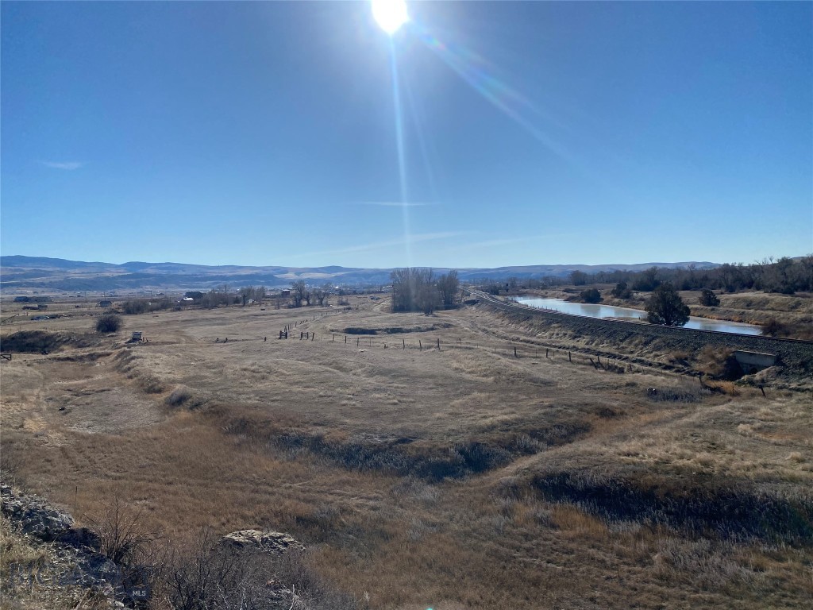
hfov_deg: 67.3
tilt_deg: -2.8
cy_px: 305
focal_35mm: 26
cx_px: 406
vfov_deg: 53.1
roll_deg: +2.1
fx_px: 611
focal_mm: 4.25
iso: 32
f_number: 1.8
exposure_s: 1/7194
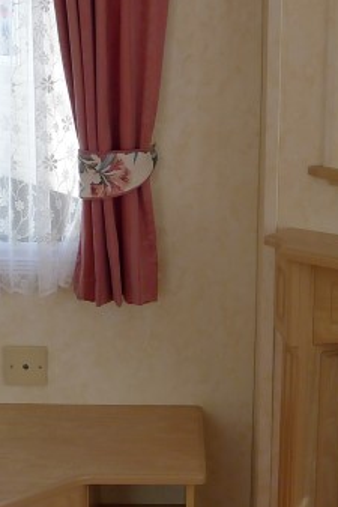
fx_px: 1154
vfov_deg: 24.7
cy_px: 281
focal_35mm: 82
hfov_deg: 16.6
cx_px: 214
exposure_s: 1/160
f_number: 2.8
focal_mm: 5.1
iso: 80
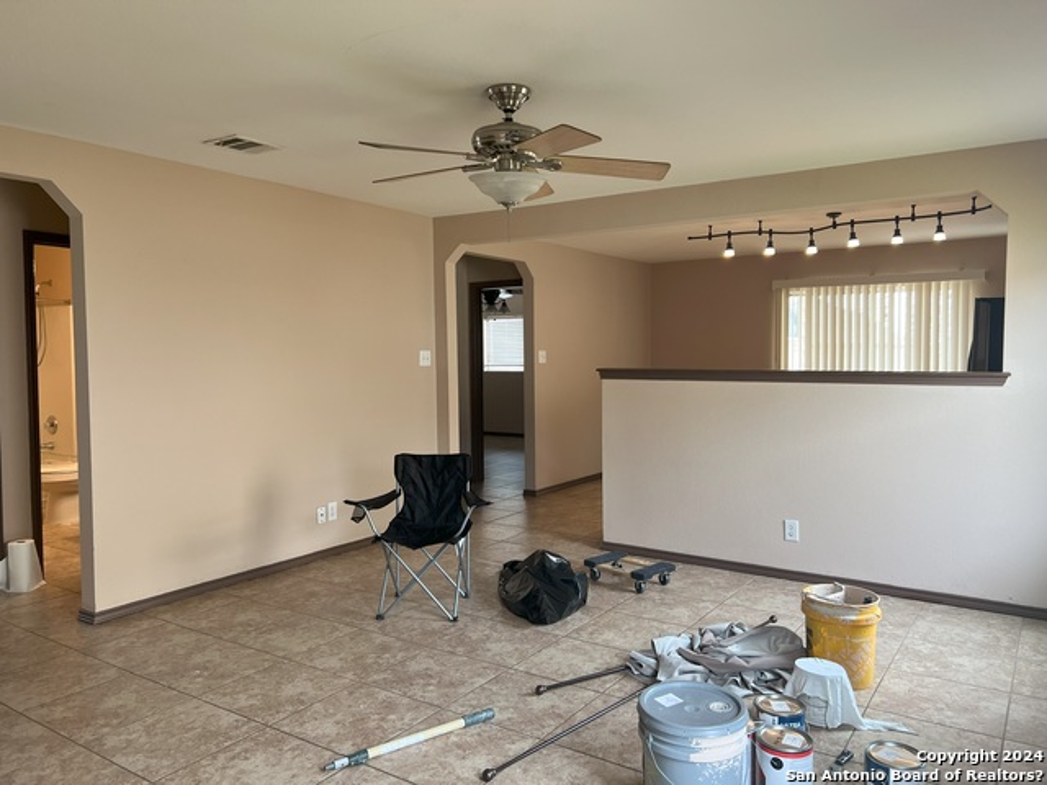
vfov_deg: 53.1
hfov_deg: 67.3
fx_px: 786
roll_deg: +1.1
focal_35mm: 26
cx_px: 524
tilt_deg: -3.4
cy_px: 392
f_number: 1.5
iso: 100
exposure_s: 1/120
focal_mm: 5.7
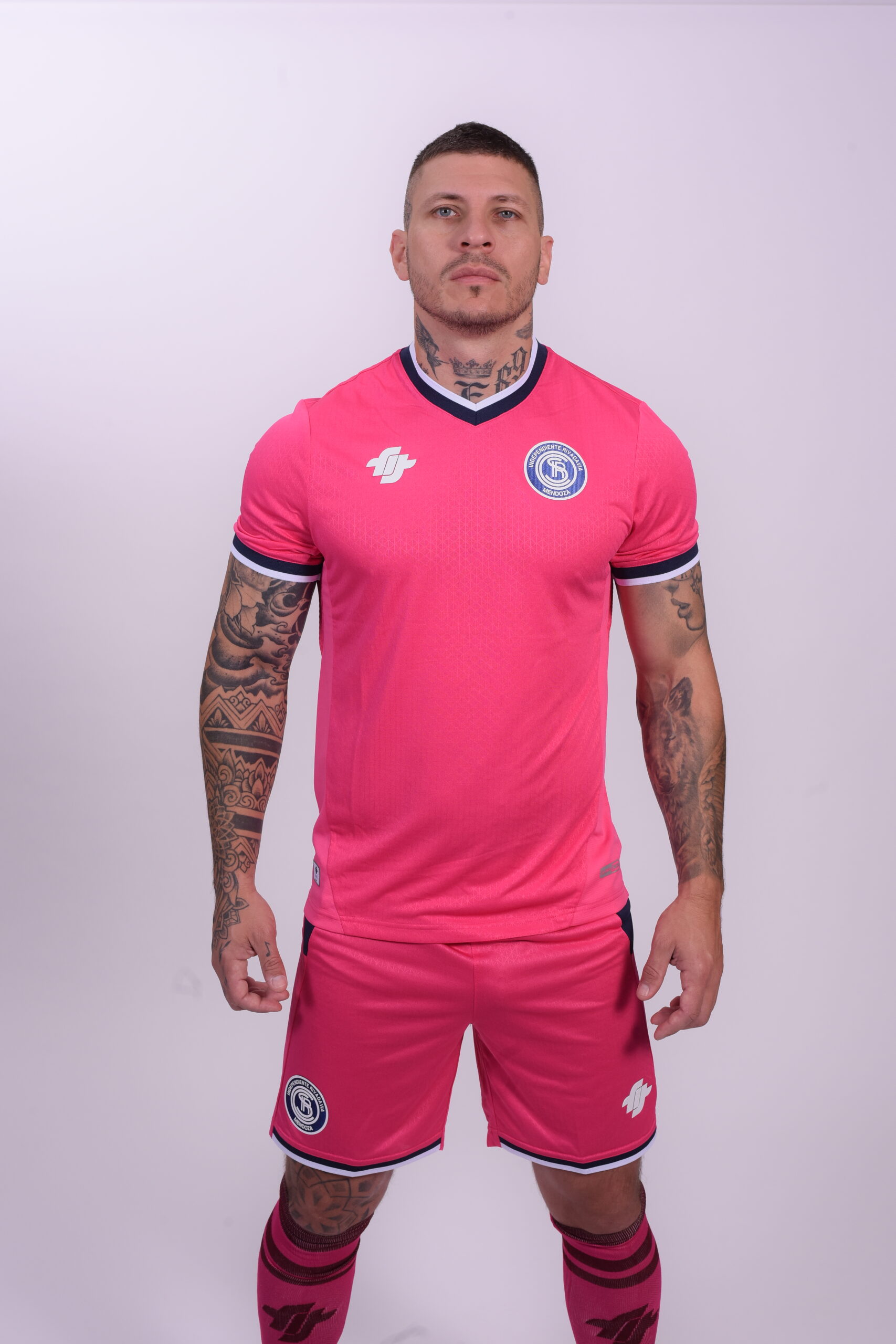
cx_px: 448
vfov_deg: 39.6
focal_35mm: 50
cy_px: 672
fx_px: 1866
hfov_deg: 27.0
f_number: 9
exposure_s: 1/100
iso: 640
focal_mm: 50
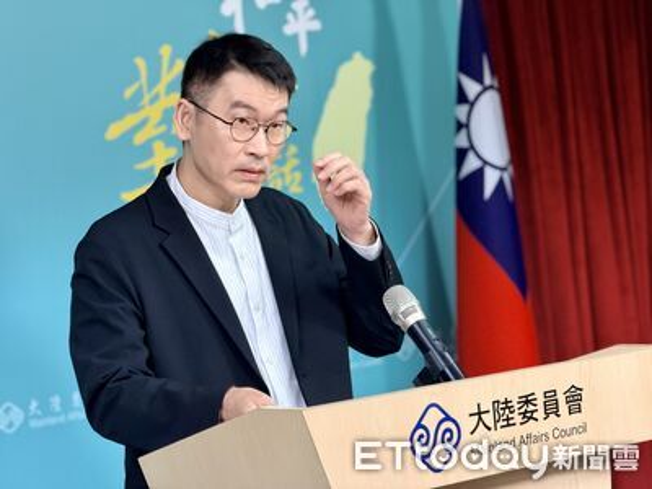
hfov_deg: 19.6
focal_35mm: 100
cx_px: 326
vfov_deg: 14.8
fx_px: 1884
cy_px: 244
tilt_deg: -2.6
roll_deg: +5.6
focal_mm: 16.89
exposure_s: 1/120
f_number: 2.8
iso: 320
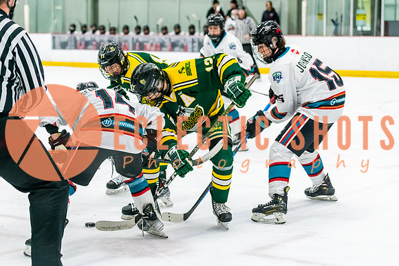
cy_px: 129
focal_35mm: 97
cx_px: 163
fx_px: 1071
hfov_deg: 21.1
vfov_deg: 14.2
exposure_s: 1/800
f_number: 2.8
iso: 4000
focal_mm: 70
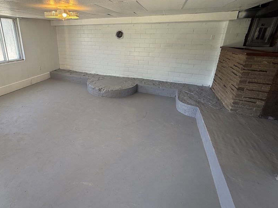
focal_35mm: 18
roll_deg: -0.5
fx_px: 145
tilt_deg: -17.5
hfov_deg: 86.1
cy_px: 80
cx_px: 104
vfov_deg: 70.6
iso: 64
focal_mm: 2.22
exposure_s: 1/120
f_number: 2.2
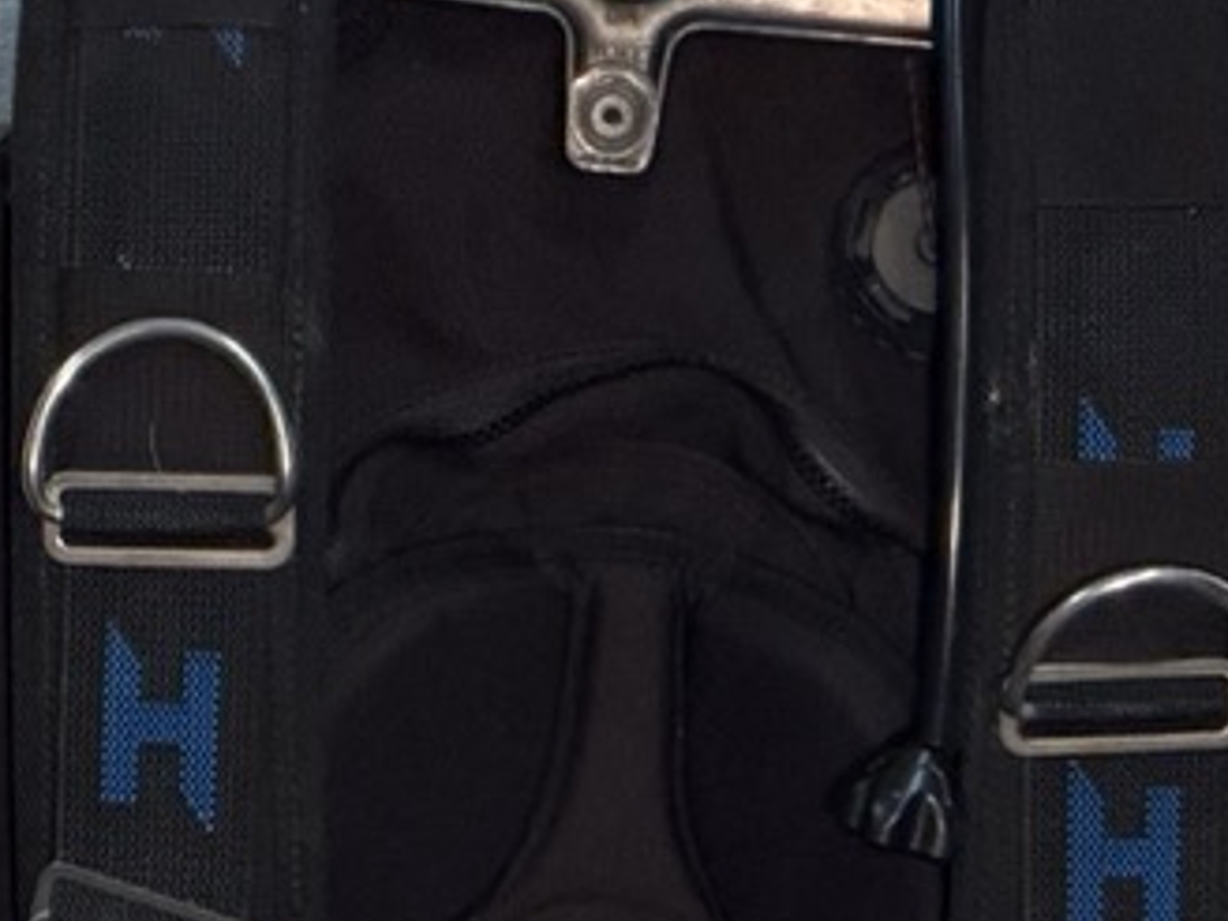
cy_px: 1516
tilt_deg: -13.2
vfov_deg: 3.8
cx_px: 610
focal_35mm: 390
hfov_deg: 5.1
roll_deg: -0.8
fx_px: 13835
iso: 400
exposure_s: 1/120
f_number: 2.8
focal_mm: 16.89
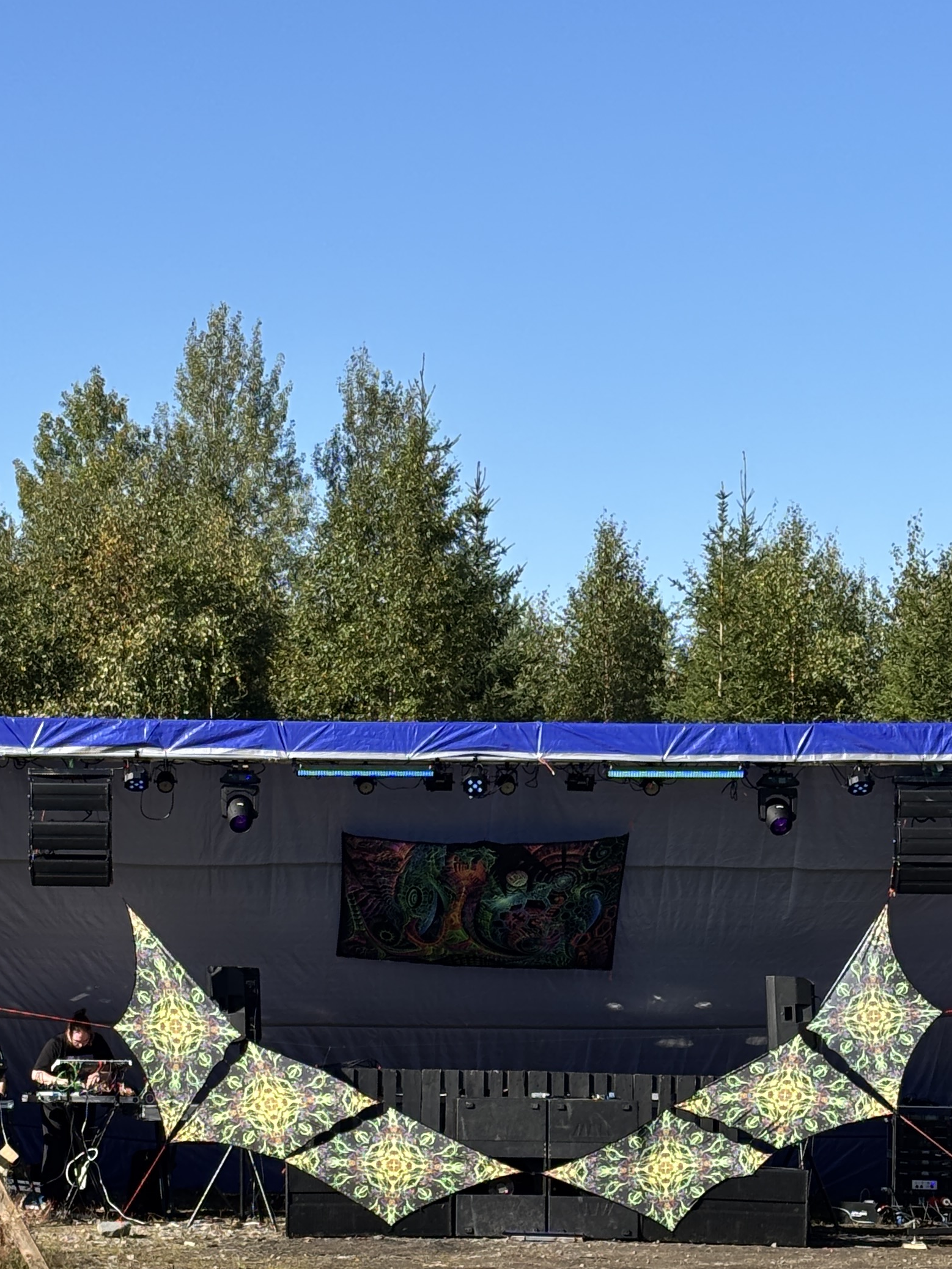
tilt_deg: +1.0
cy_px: 926
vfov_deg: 19.3
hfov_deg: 14.6
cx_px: 371
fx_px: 3704
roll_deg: -0.8
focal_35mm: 101
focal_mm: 5.96
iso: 40
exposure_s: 1/1876
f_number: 1.6
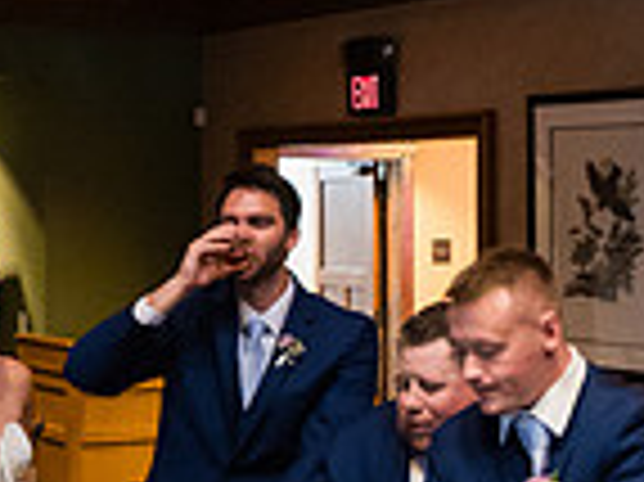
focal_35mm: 97
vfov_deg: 15.2
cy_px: 194
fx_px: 1803
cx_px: 243
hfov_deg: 20.2
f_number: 4
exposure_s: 1/60
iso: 6400
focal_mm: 24
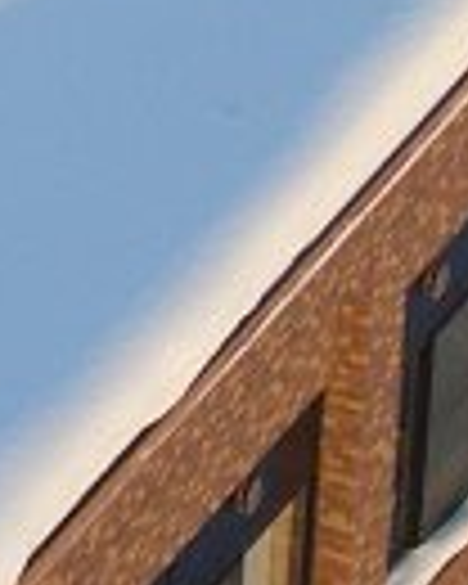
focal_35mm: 641
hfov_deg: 2.4
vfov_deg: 3.0
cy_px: -558
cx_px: -180
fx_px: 11098
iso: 80
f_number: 4.8
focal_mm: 17.4
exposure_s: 1/125
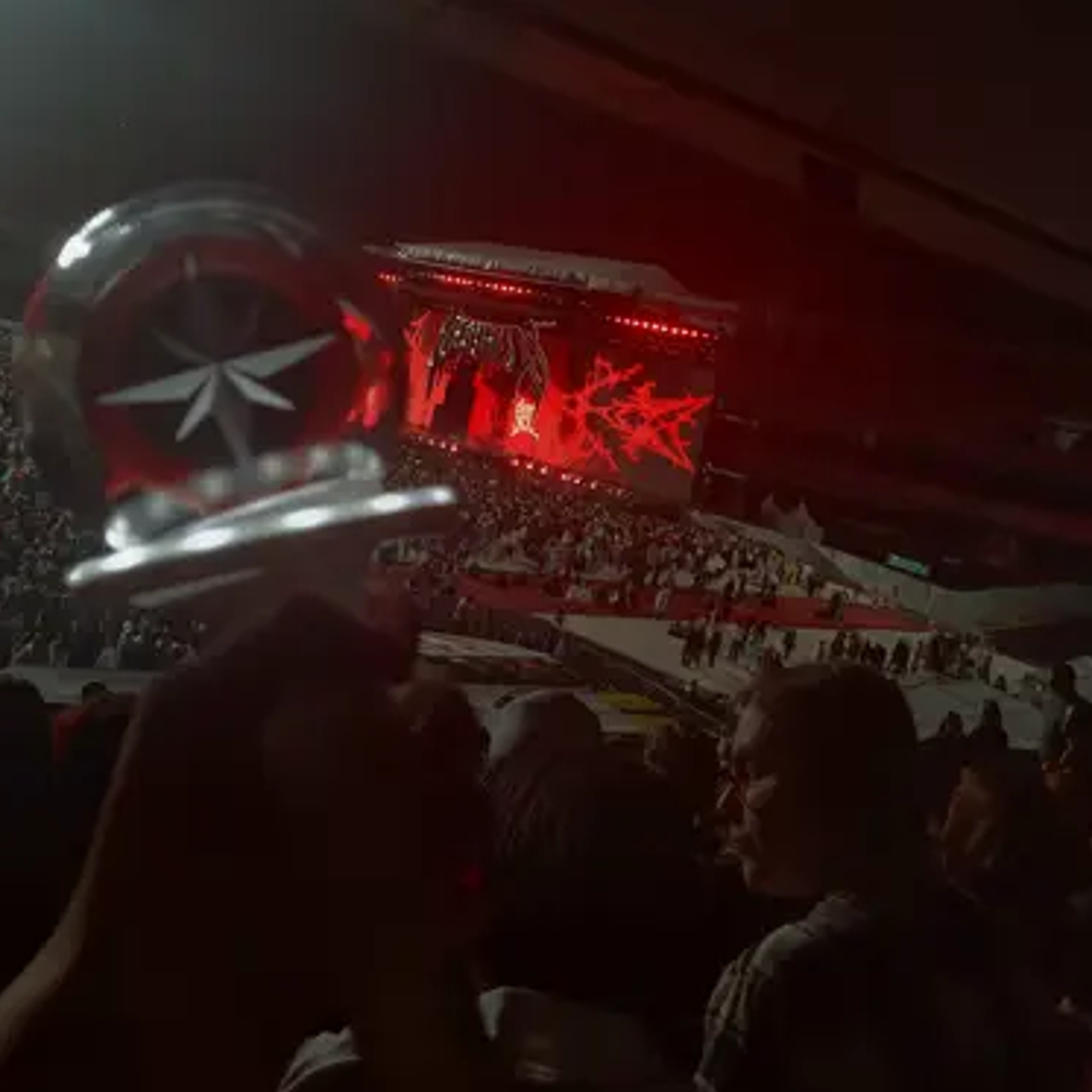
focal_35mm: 37
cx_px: 471
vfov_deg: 43.8
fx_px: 1321
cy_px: 304
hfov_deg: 44.8
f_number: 1.8
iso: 50
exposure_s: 1/200
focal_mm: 5.4
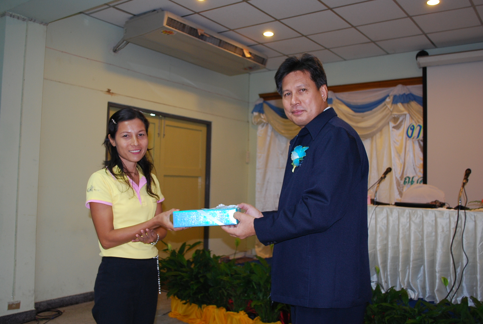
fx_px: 443
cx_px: 242
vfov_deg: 40.1
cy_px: 162
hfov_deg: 57.2
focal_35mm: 33
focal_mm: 22
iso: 400
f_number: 4
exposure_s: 1/25
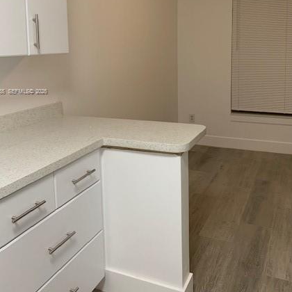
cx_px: 145
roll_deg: +1.2
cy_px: 92
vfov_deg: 46.3
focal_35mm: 35
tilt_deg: -6.4
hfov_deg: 47.2
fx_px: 334
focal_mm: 4.25
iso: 160
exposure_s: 1/60
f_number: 1.8
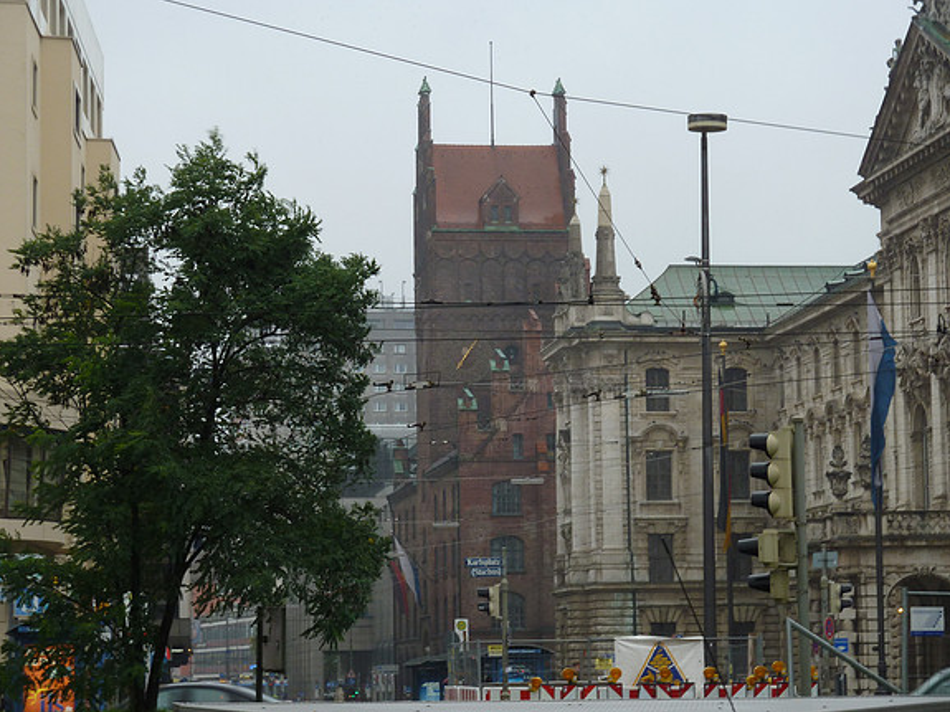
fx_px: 3293
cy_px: 358
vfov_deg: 12.3
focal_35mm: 120
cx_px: 477
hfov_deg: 16.4
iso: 100
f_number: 4.4
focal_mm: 19.5
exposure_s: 1/40
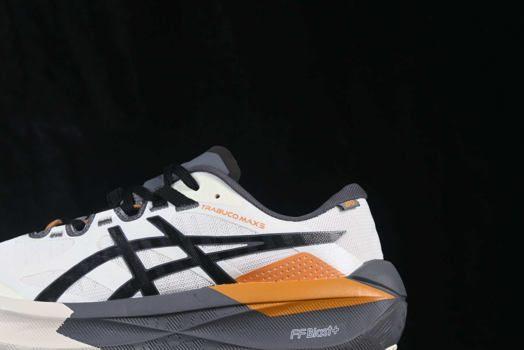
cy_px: 232
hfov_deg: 19.6
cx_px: 161
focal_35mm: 104
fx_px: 1514
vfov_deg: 13.1
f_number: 8
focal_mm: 50
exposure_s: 1/80
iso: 160
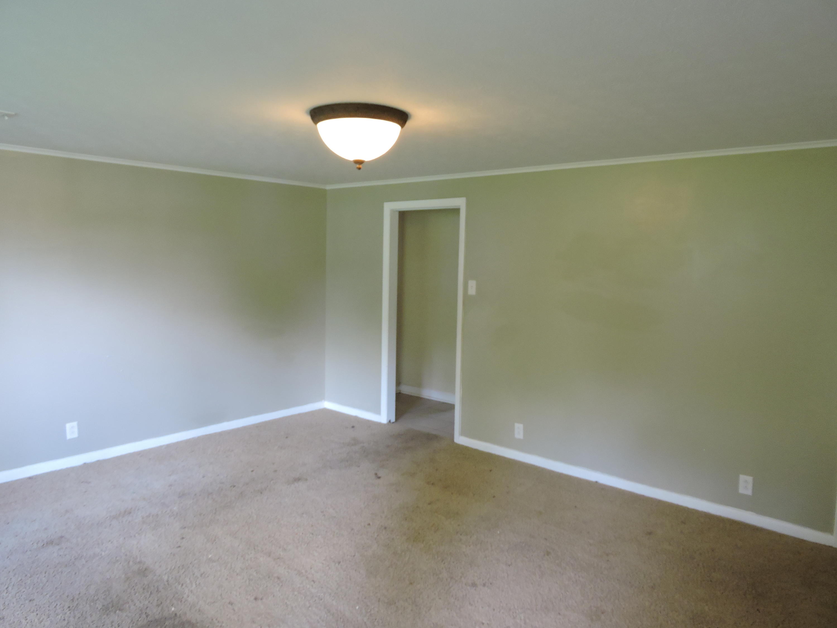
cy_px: 314
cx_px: 418
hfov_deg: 71.6
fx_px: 580
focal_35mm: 24
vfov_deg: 56.8
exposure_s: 1/30
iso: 400
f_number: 3.3
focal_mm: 4.3
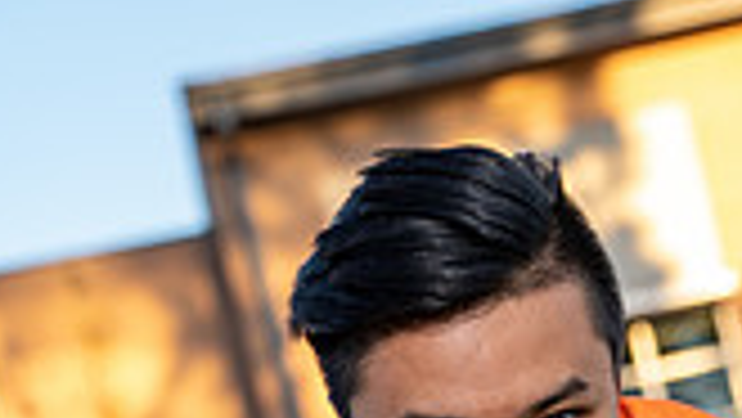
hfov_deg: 14.3
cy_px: 939
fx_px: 2933
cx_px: 648
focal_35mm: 149
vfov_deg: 7.7
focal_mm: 52
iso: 200
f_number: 3.2
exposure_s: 1/250
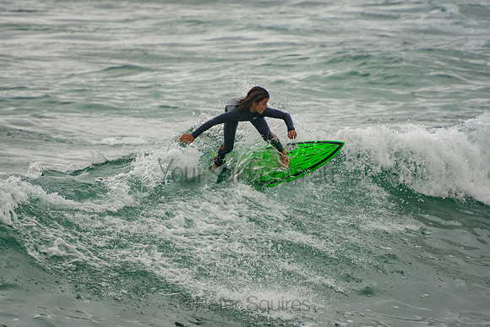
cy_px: 164
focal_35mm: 600
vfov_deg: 2.3
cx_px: 245
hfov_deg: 3.4
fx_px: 8168
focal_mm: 400
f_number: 5.6
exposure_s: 1/1250
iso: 280
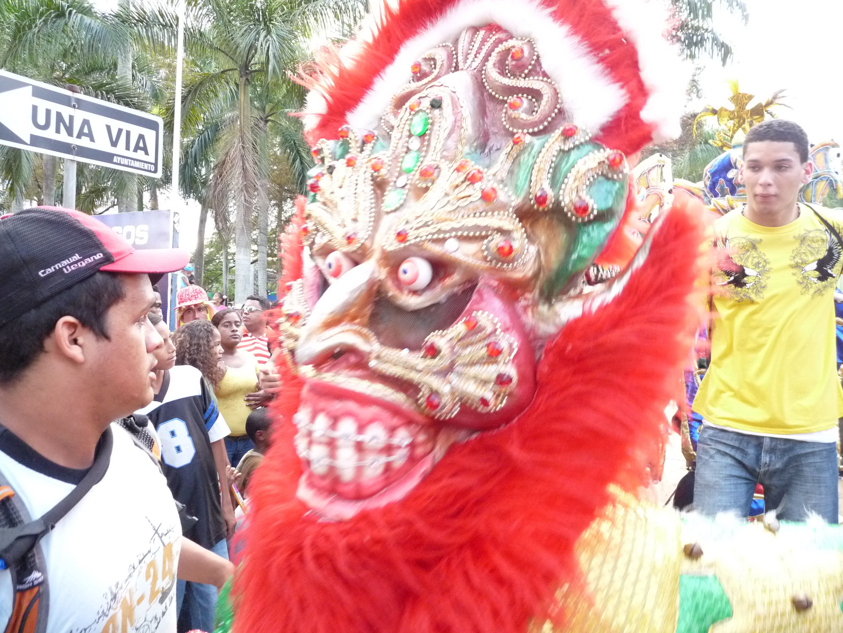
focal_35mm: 27
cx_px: 422
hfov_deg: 65.3
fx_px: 658
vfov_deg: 51.4
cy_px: 316
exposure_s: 1/125
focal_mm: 4.8
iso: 400
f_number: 2.8
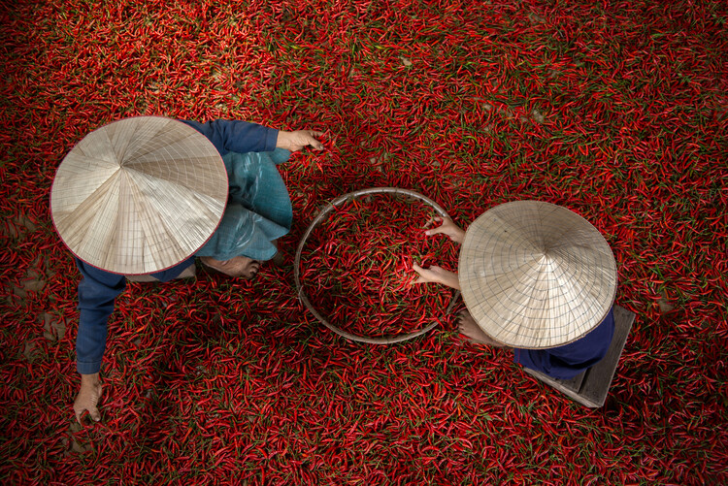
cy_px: 243
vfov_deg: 42.4
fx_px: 627
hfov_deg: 60.3
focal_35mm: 31
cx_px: 364
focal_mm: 31
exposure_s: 1/200
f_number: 5
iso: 500
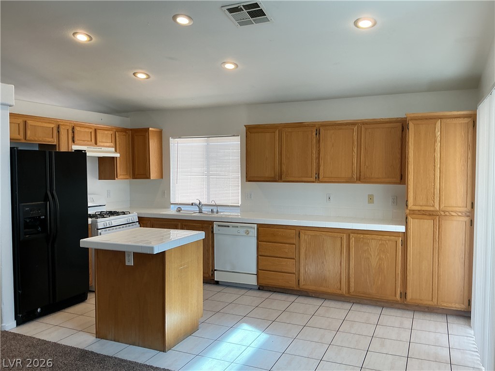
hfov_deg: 61.7
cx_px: 248
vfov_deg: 48.2
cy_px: 186
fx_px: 415
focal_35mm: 29
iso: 50
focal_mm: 3
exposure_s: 1/60
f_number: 1.8
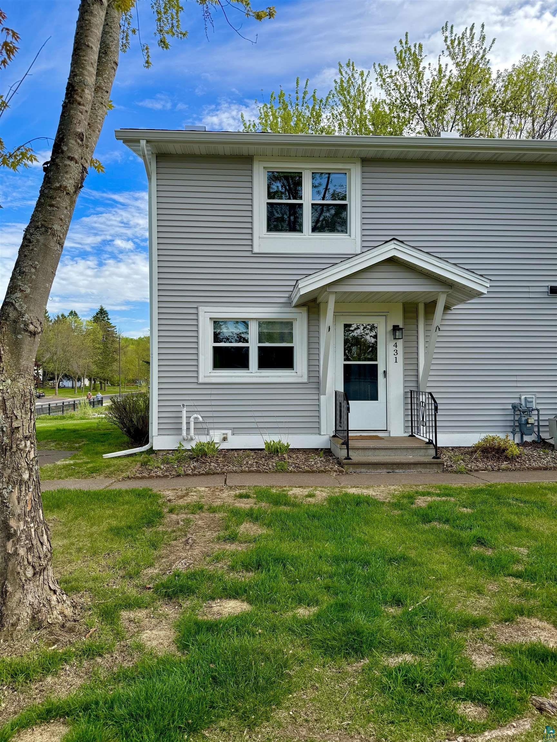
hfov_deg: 56.8
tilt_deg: +1.1
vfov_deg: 71.6
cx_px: 278
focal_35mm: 24
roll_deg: +0.5
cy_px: 371
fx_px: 515
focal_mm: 6.76
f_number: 1.78
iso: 80
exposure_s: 1/1522
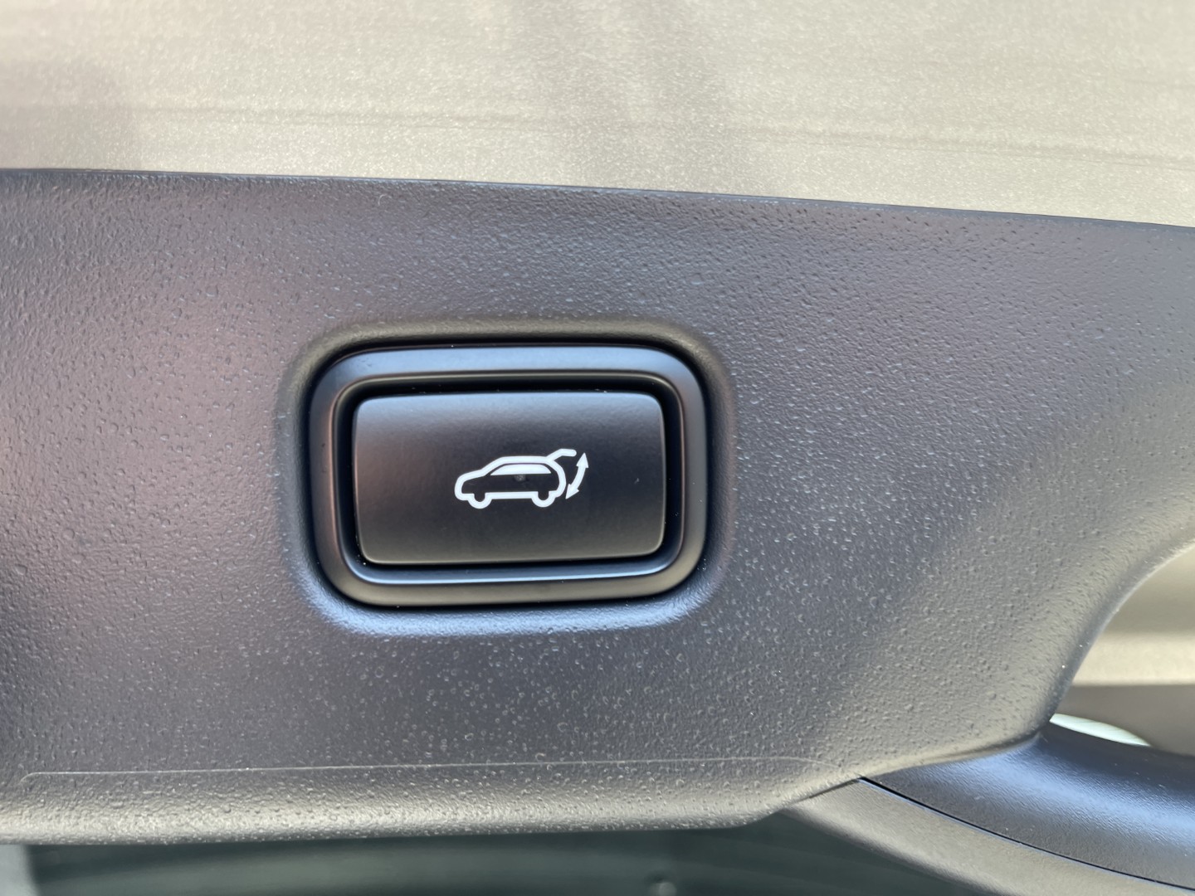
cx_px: 598
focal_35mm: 25
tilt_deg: +9.6
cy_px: 448
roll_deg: +2.0
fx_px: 863
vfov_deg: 54.9
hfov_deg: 69.4
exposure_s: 1/121
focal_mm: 5.1
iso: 40
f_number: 1.6
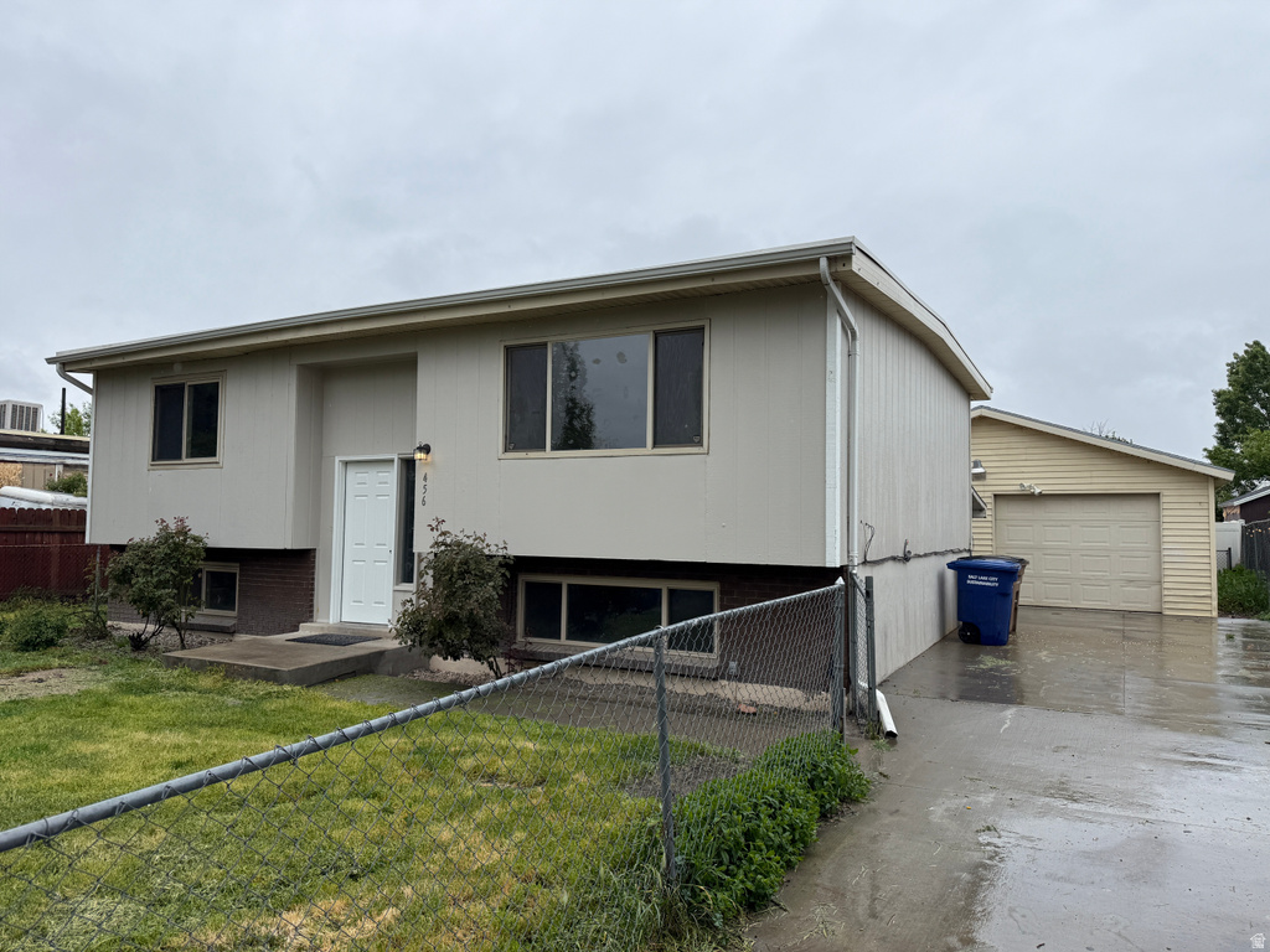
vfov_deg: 56.8
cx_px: 635
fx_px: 881
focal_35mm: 24
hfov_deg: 71.6
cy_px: 476
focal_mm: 6.76
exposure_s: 1/2445
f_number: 1.78
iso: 80
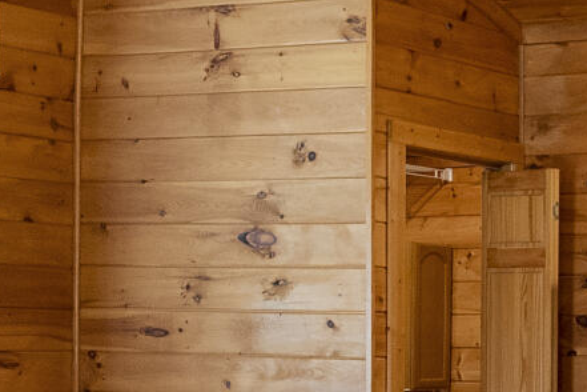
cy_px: 339
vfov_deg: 13.3
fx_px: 1663
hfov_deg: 18.3
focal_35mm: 102
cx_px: 811
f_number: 9
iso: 400
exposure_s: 1/2.5
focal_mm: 10
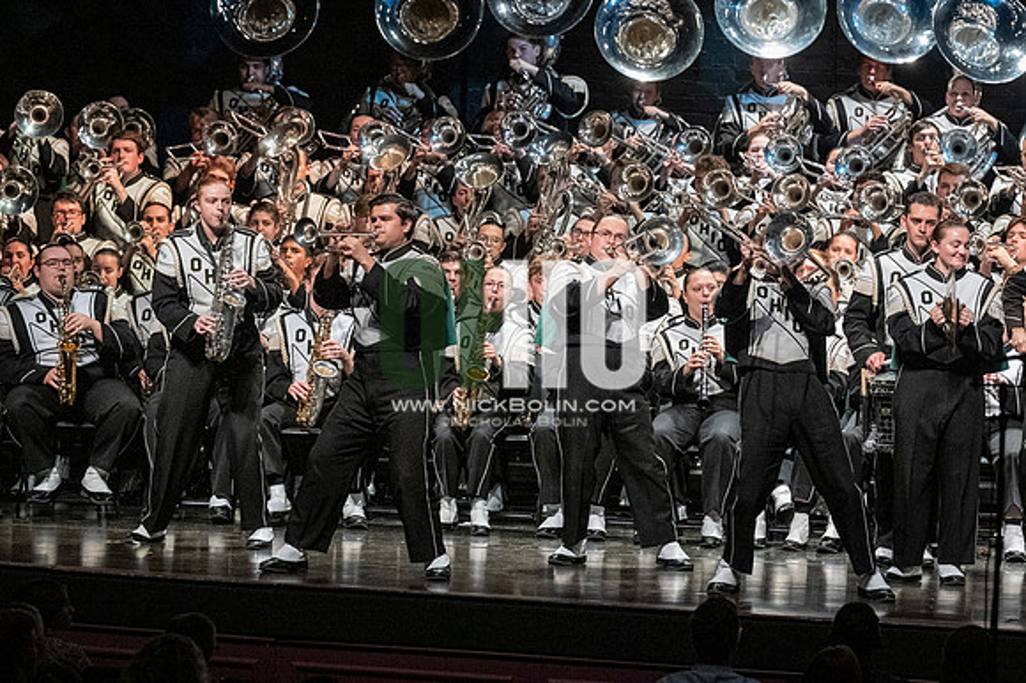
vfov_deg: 6.5
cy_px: 342
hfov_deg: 9.8
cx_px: 513
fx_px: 5981
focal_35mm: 210
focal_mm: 140
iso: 5000
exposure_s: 1/500
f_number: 4
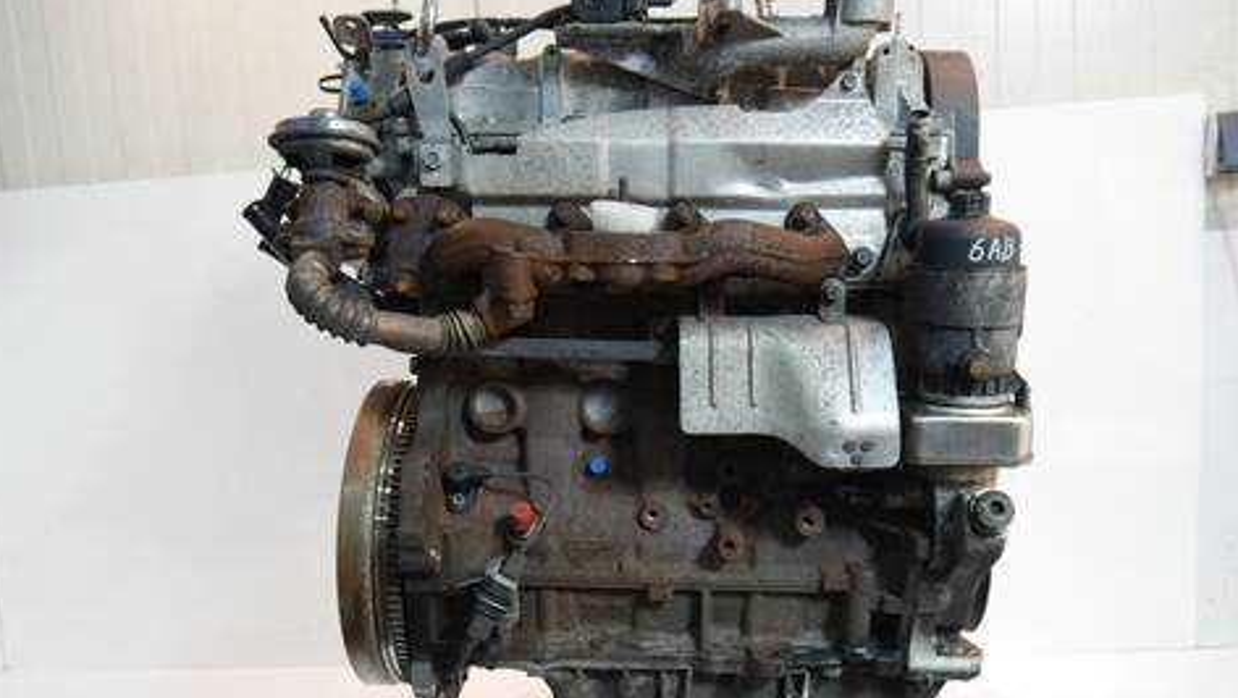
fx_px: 1018
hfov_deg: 62.6
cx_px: 611
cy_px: 378
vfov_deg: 37.8
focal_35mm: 31
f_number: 3.5
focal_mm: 14
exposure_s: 1/60
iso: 400
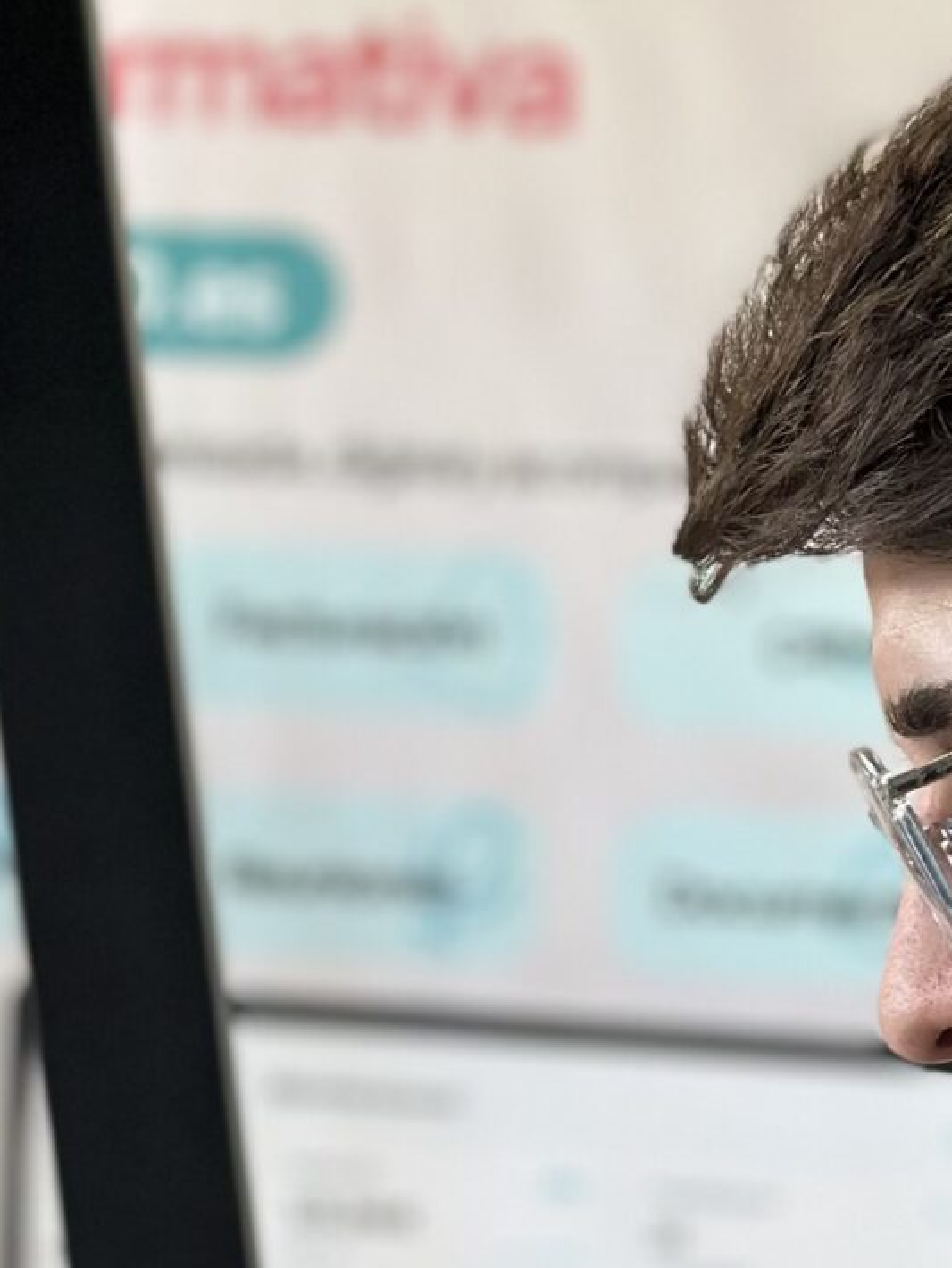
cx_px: 364
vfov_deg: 11.4
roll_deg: -2.9
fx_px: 6340
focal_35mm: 173
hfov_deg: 8.6
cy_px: 1054
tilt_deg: -2.7
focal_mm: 6.86
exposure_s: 1/121
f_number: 1.78
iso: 100
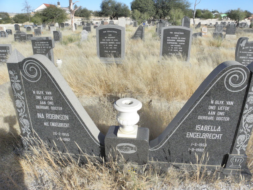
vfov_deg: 53.1
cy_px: 95
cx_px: 126
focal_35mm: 26
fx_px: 190
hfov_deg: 67.3
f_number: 6.3
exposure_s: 1/1000
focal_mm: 4.6
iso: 200
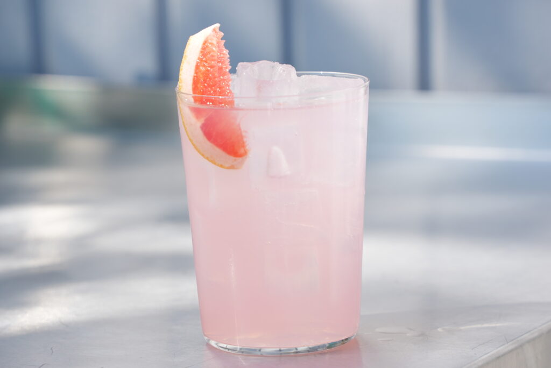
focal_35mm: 147
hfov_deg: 14.0
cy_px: 184
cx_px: 276
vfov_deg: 9.3
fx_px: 2251
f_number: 8
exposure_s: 1/160
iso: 160
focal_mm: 147
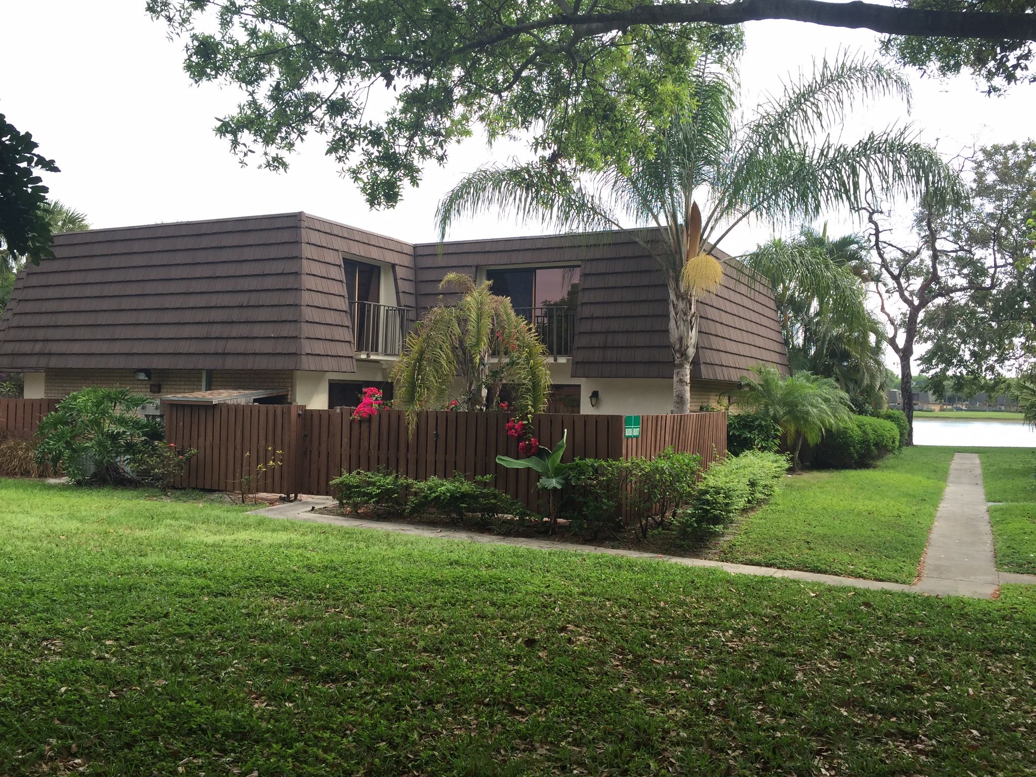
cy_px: 388
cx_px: 518
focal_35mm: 29
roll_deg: -1.8
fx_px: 868
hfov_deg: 61.7
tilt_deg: +1.2
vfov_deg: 48.2
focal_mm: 4.15
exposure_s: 1/421
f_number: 2.2
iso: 32
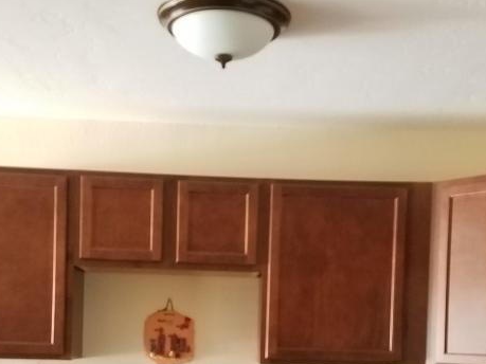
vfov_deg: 24.2
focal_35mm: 58
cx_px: 256
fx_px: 814
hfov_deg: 33.2
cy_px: 351
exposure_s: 1/50
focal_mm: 4.2
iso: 640
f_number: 1.7
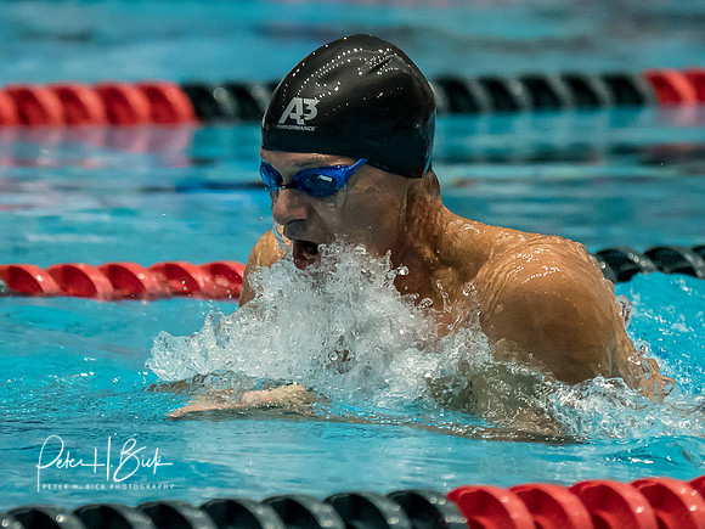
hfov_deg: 2.4
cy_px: 426
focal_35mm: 841
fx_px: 17133
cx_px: 409
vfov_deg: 1.8
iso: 2500
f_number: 2.8
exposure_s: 1/1000
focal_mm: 200
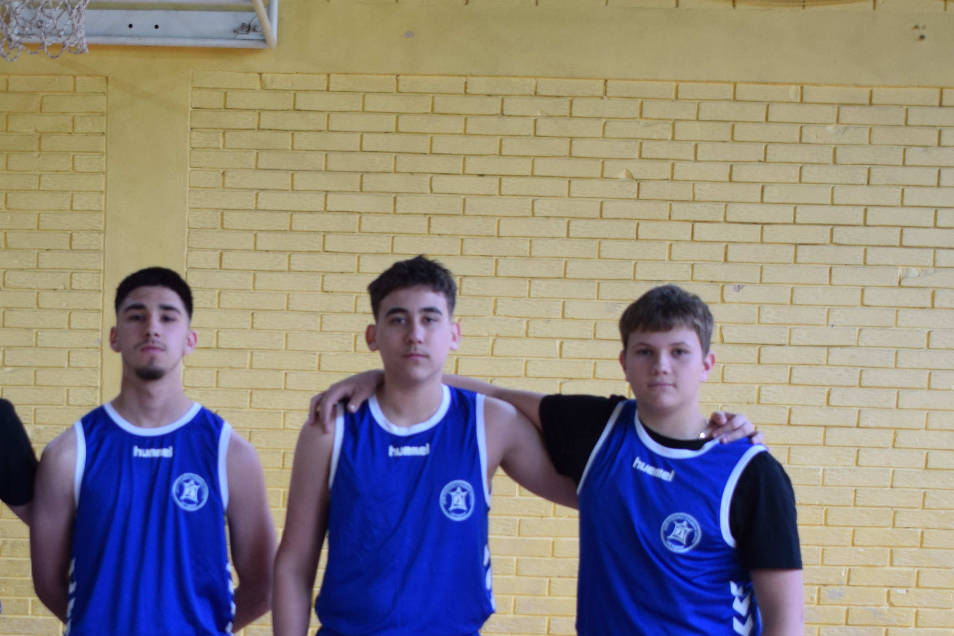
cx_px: 207
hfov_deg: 21.0
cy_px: 699
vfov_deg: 13.9
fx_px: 2547
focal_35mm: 96
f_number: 4.2
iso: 400
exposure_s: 1/40
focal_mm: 29
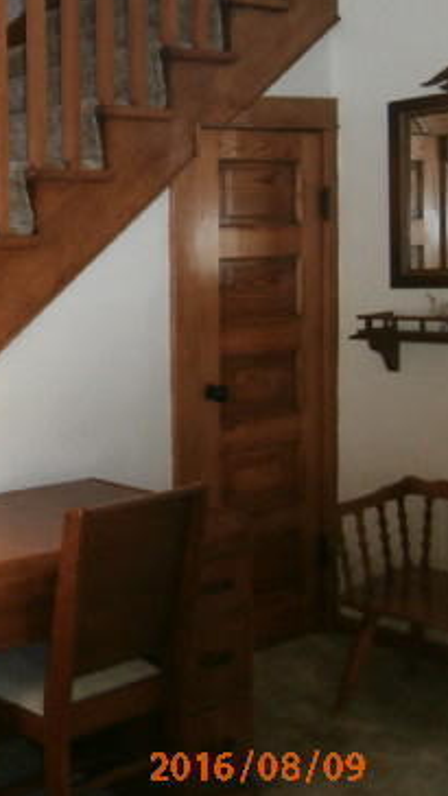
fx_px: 971
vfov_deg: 44.5
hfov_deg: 21.5
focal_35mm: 46
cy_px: 350
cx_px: -236
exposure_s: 1/30
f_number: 3
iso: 200
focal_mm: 4.2
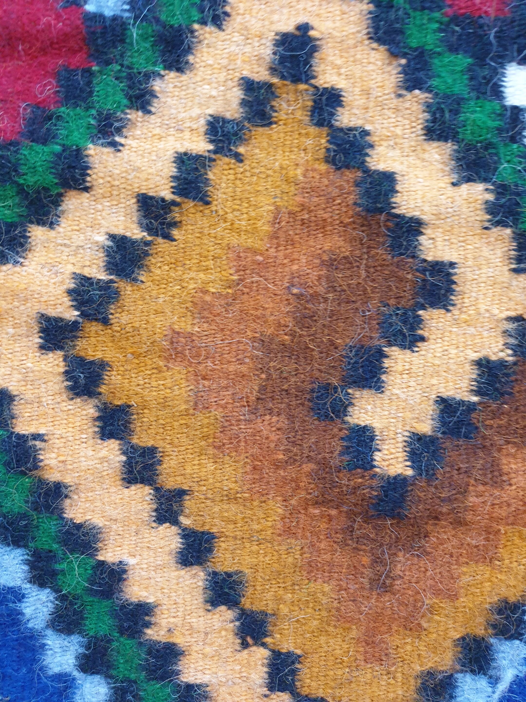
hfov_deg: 53.1
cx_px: 263
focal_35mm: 26
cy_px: 351
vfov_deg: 67.3
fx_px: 527
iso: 250
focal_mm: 4.3
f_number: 1.5
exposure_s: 1/29
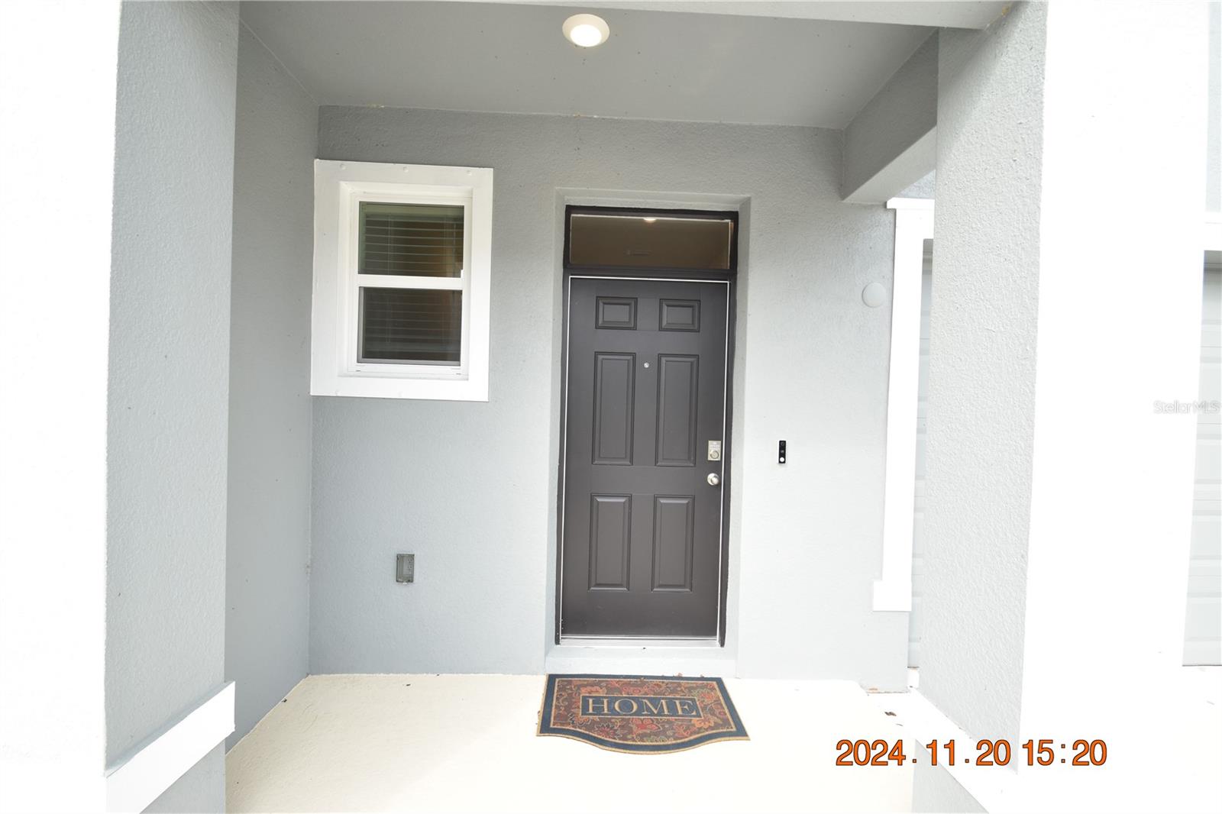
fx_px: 509
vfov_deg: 77.3
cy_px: 407
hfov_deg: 100.4
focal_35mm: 15
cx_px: 611
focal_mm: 10
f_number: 8
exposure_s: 1/250
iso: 400
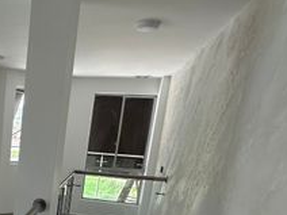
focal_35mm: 44
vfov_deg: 30.2
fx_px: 365
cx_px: -13
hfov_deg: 37.4
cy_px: 223
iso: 100
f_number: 2.2
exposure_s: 1/99
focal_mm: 2.22
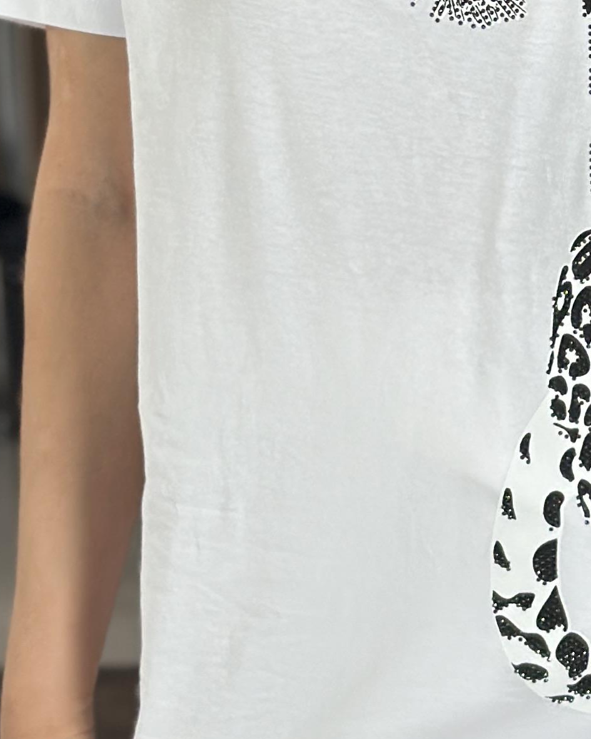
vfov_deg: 11.9
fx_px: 3498
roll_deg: +3.6
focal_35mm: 160
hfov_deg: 9.6
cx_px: 667
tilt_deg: -21.0
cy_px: -4
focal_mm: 6.86
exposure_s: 1/60
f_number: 1.78
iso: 125
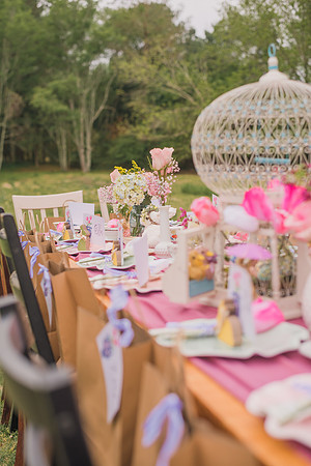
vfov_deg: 39.6
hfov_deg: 27.0
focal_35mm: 50
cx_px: 156
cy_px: 233
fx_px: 648
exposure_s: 1/800
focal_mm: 50
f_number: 2.8
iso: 100
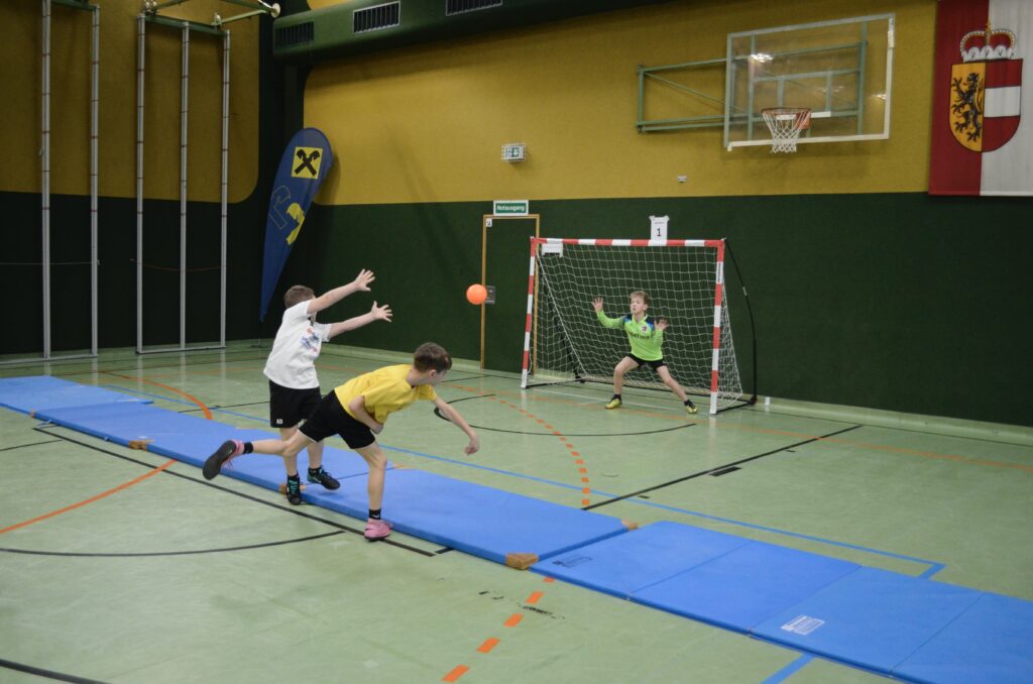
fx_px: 945
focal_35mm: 33
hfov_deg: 57.3
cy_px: 342
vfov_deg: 39.8
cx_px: 516
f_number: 4
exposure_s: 1/500
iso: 1600
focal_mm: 22
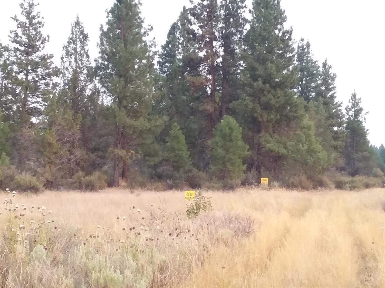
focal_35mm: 29
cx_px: 192
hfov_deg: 61.7
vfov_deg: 48.2
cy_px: 144
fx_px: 322
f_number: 1.9
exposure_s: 1/145
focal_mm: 2.47
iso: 40
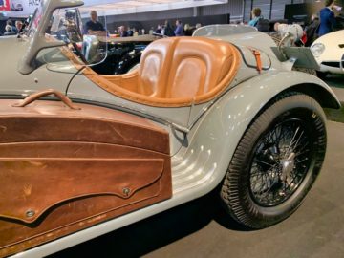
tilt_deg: -18.5
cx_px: 172
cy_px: 129
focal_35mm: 26
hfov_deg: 67.3
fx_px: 258
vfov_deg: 53.1
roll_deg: +1.9
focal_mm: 4.25
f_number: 1.8
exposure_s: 1/50
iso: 320
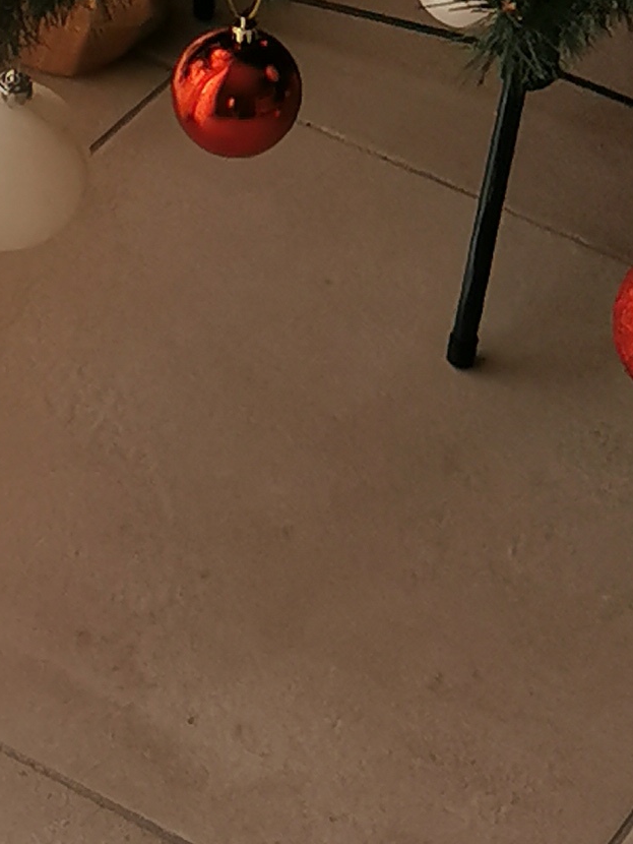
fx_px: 4070
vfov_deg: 10.9
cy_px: -767
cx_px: 371
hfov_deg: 8.9
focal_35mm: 167
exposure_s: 1/100
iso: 125
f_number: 1.8
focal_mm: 5.58
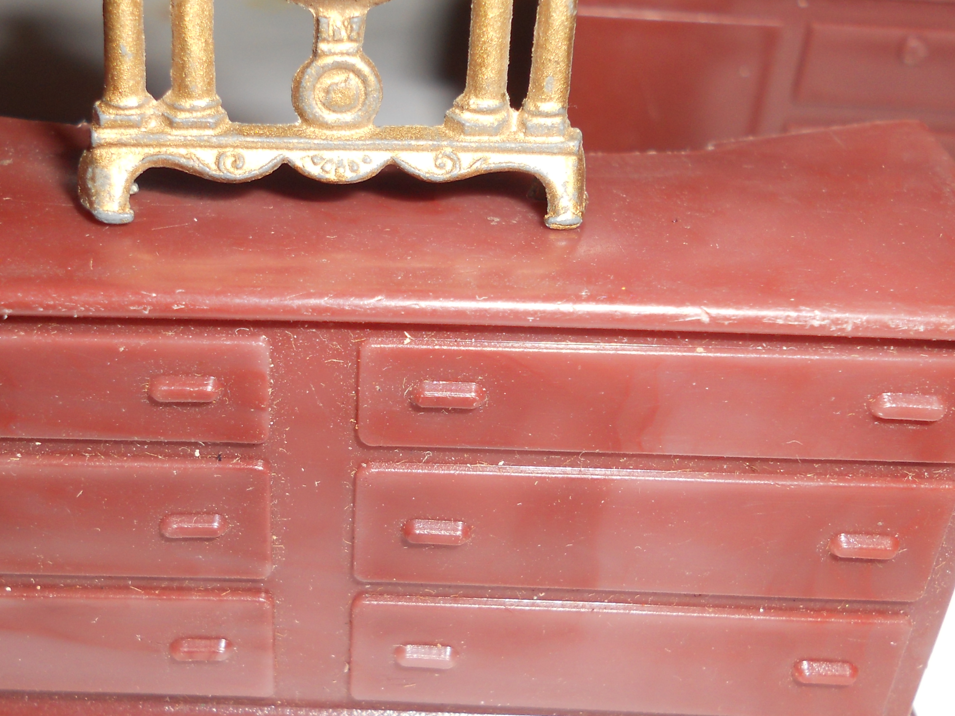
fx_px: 1407
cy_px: 367
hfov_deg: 37.4
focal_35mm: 51
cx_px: 382
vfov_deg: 28.6
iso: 80
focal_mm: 5.8
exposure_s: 1/25
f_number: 8.8
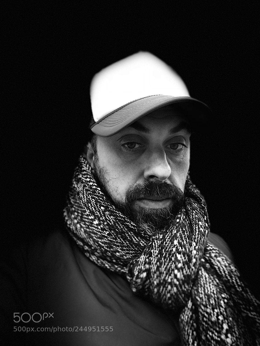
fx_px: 320
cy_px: 173
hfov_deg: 44.2
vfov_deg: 56.8
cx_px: 130
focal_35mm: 32
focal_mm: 2.87
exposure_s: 1/33
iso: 40
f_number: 2.2
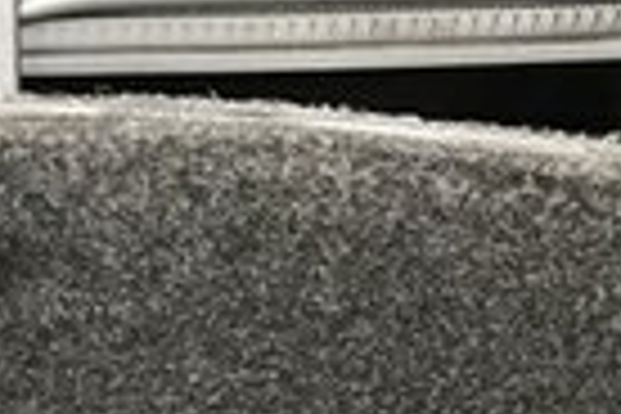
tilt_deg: -46.3
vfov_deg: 9.1
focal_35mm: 139
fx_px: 2398
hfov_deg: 14.2
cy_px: 902
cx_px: -148
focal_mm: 3.99
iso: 32
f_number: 1.8
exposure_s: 1/33
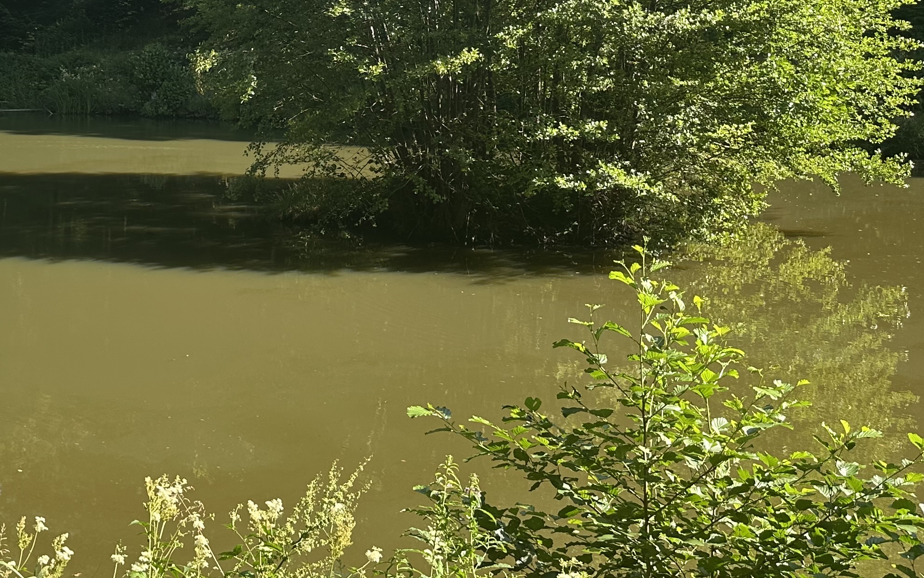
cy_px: 66
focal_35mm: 52
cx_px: 89
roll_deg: -0.4
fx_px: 1309
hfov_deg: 36.4
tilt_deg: -1.6
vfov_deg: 24.2
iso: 80
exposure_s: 1/822
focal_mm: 6.86
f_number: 1.78
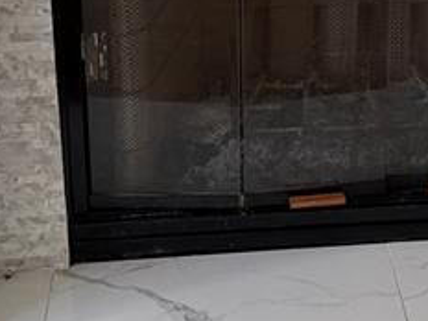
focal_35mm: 106
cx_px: 404
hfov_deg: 18.2
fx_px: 1311
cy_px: -11
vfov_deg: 13.7
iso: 200
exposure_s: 1/112
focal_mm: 6.76
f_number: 1.78
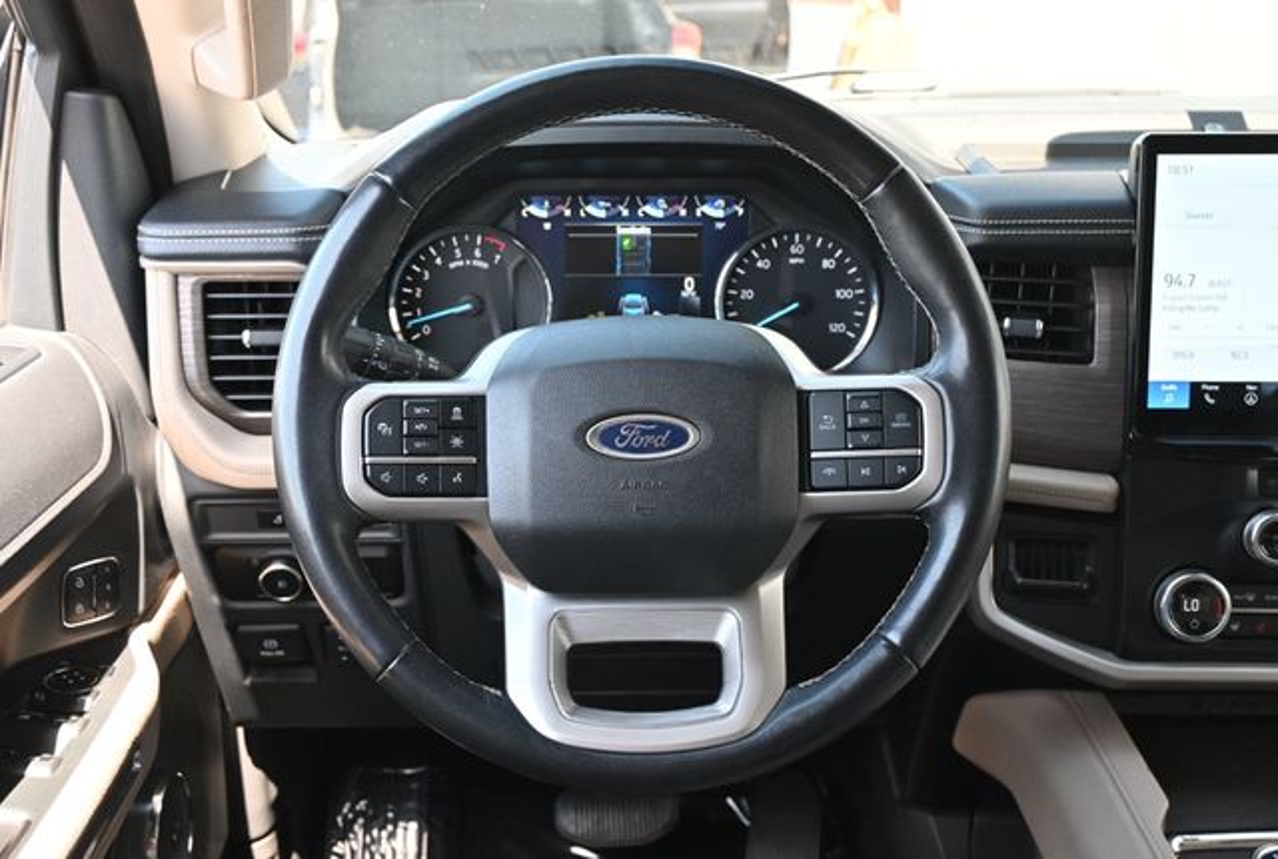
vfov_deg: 34.4
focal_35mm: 39
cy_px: 430
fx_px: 1388
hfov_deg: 49.4
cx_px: 639
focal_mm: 26
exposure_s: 1/125
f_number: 4.5
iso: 640
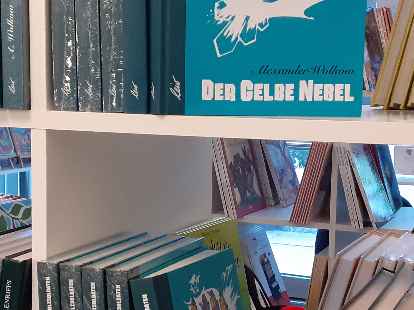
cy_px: 188
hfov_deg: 28.5
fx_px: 813
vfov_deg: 21.6
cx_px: 178
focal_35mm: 68
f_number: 1.9
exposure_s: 1/25
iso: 250
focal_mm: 3.6
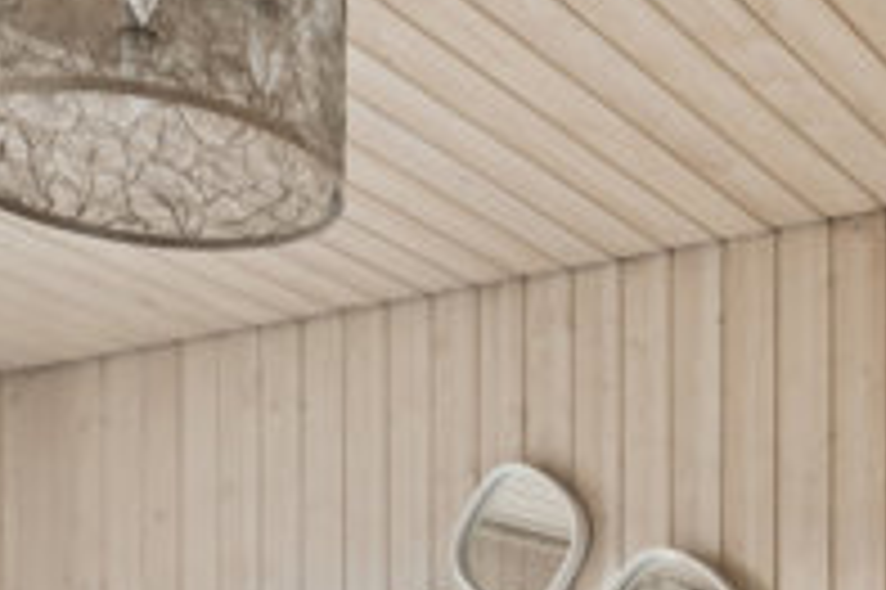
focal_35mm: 70
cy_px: 948
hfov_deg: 26.7
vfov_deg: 17.1
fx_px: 1717
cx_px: 962
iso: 800
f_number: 7.1
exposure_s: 1/30
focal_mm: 17.2
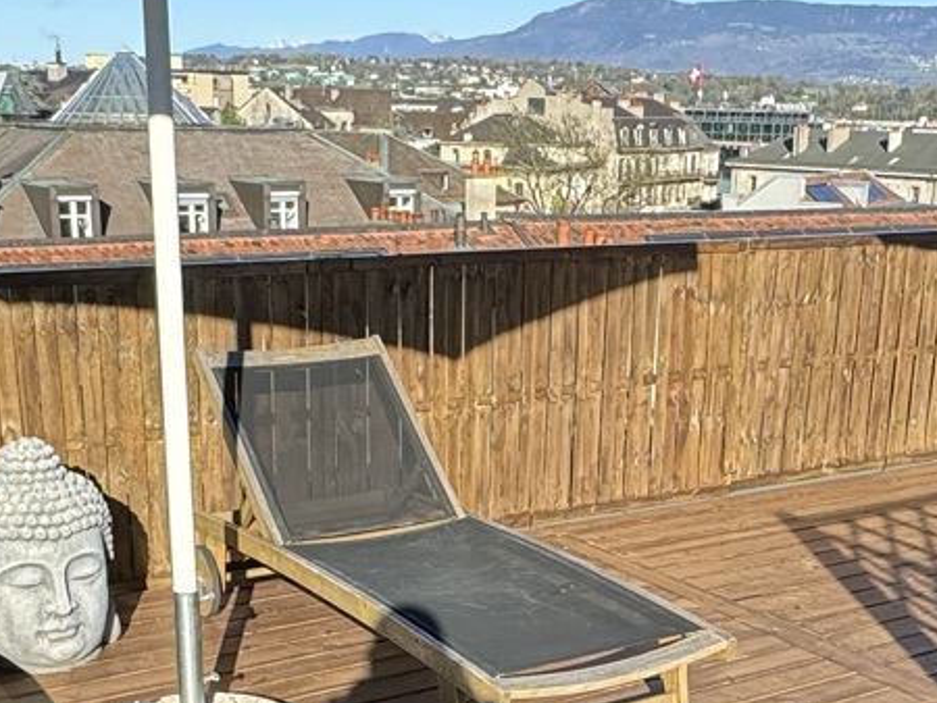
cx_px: 529
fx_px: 1517
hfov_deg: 34.3
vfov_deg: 25.6
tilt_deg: -18.0
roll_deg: -1.6
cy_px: 574
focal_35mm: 56
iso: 40
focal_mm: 2.22
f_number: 2.2
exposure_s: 1/1020
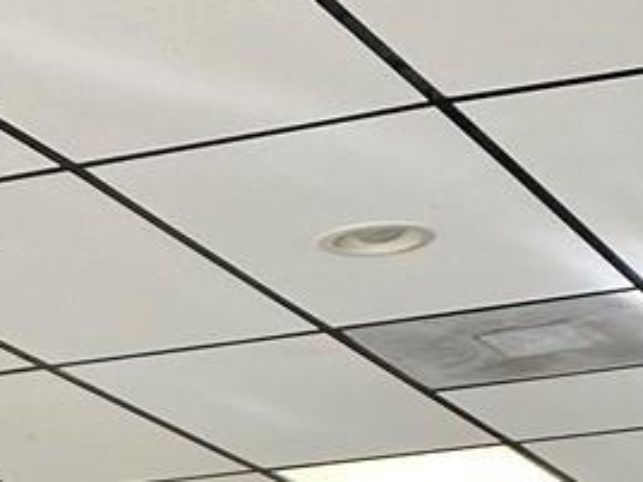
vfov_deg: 8.4
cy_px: 1345
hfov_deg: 12.1
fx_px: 2879
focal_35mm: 155
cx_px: -343
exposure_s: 1/135
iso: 32
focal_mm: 4.25
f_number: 1.8
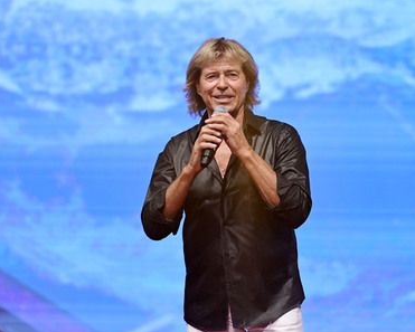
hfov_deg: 8.5
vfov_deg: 6.8
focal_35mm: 228
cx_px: 214
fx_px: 2801
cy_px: 167
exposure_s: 1/500
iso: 2200
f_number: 2.8
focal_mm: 200
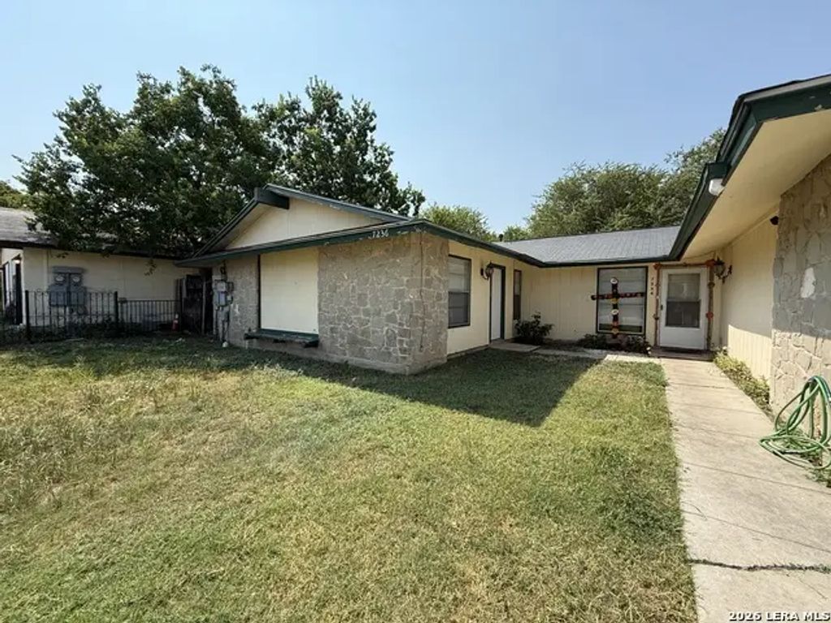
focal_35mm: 14
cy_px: 312
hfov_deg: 102.1
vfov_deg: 85.7
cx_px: 416
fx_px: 336
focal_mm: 2.22
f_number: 2.2
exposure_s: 1/1259
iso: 64
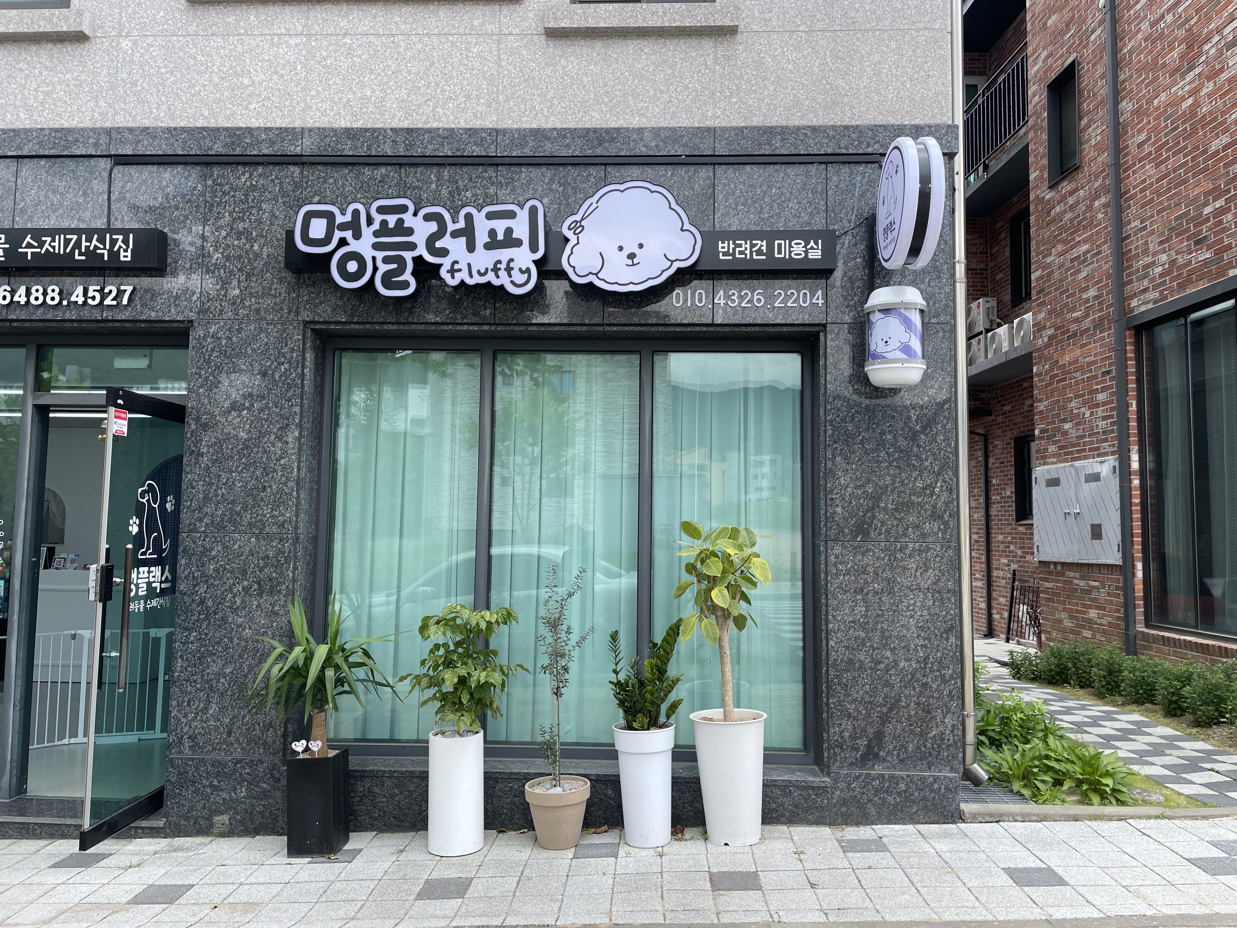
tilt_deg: +4.1
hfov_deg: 67.3
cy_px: 464
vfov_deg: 53.1
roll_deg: -0.7
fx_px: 929
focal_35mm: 26
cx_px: 618
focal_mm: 4.2
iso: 32
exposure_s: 1/812
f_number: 1.6
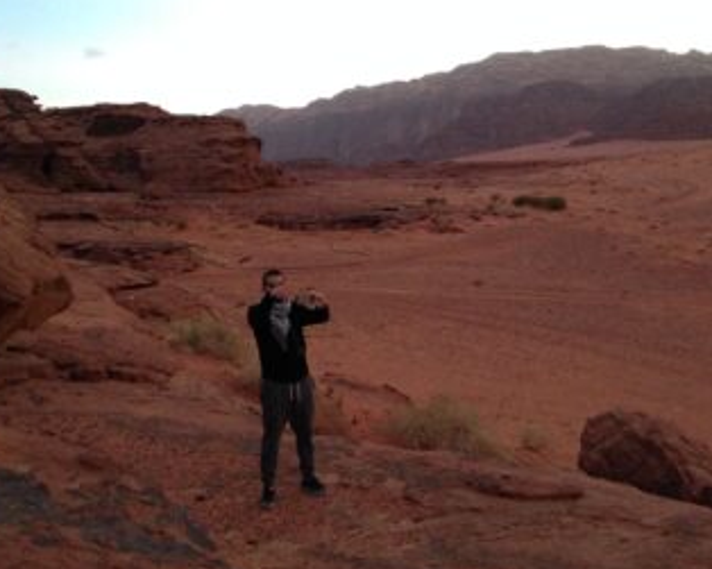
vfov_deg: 36.5
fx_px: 864
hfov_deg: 44.8
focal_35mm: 41
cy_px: 283
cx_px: 388
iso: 400
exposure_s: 1/15
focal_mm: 4.12
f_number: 2.4
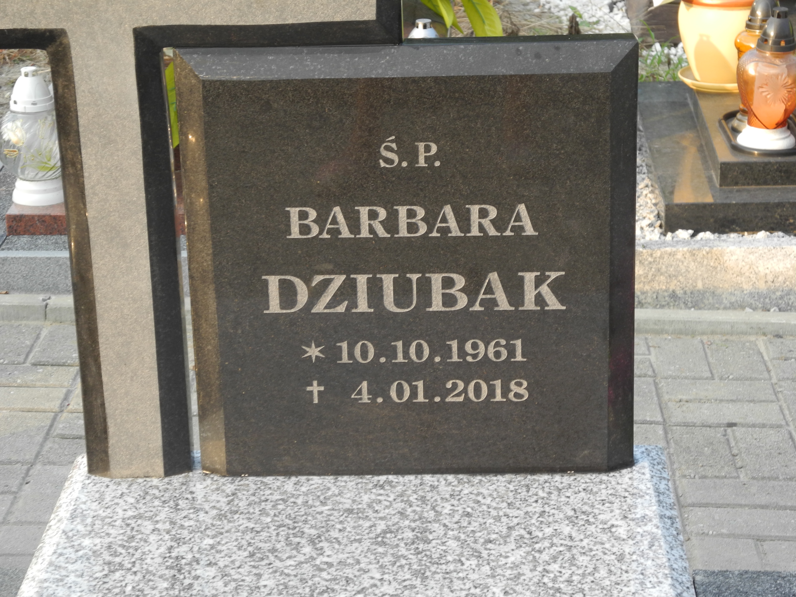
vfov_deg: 15.7
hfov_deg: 20.9
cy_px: 298
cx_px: 398
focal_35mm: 94
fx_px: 2162
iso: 100
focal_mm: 20.1
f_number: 4.5
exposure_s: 1/60
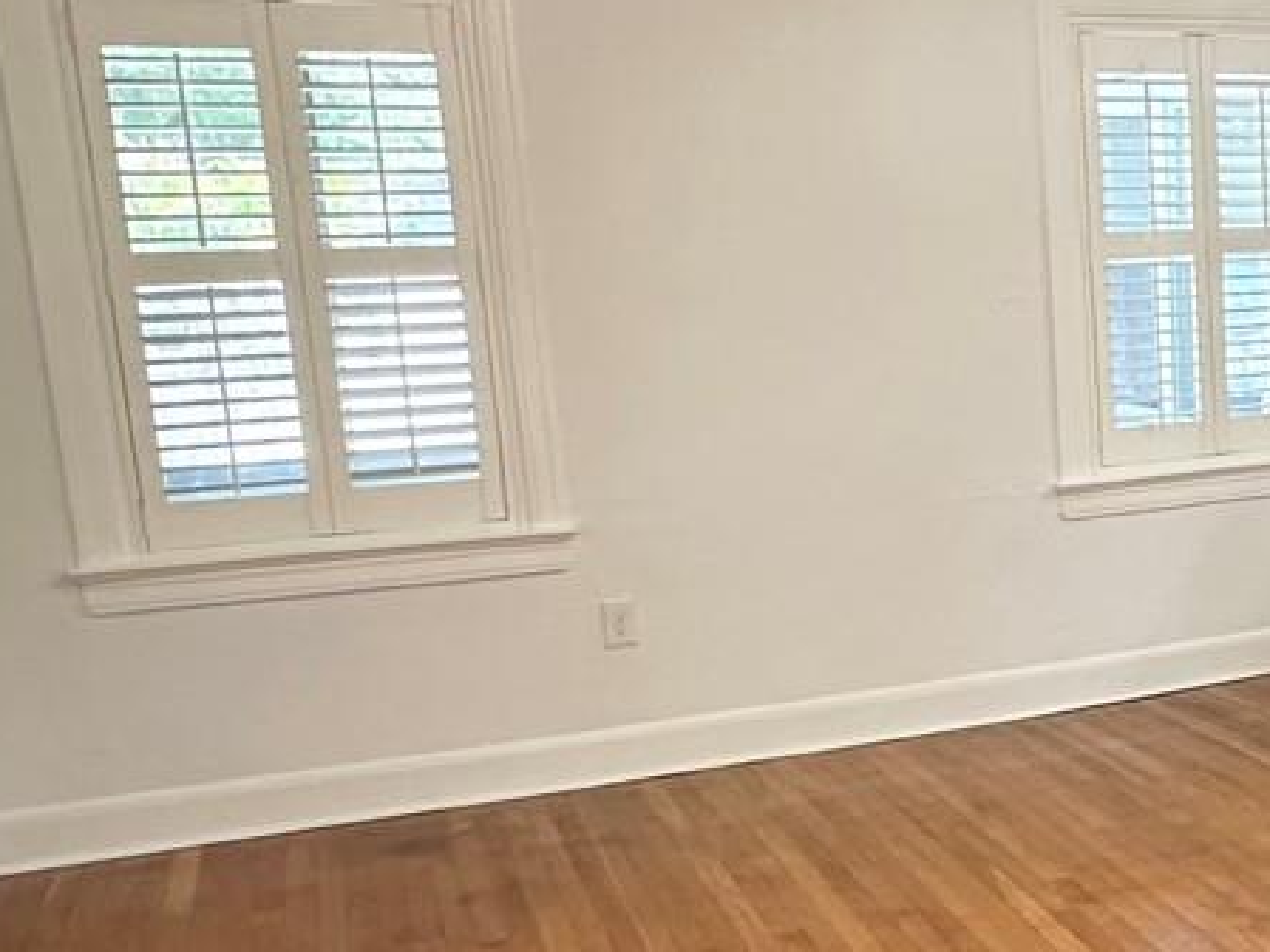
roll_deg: +1.1
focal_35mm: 50
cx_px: 1375
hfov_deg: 33.6
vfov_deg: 29.1
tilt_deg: -9.4
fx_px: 1834
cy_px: 544
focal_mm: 2.22
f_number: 2.2
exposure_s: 1/120
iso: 160
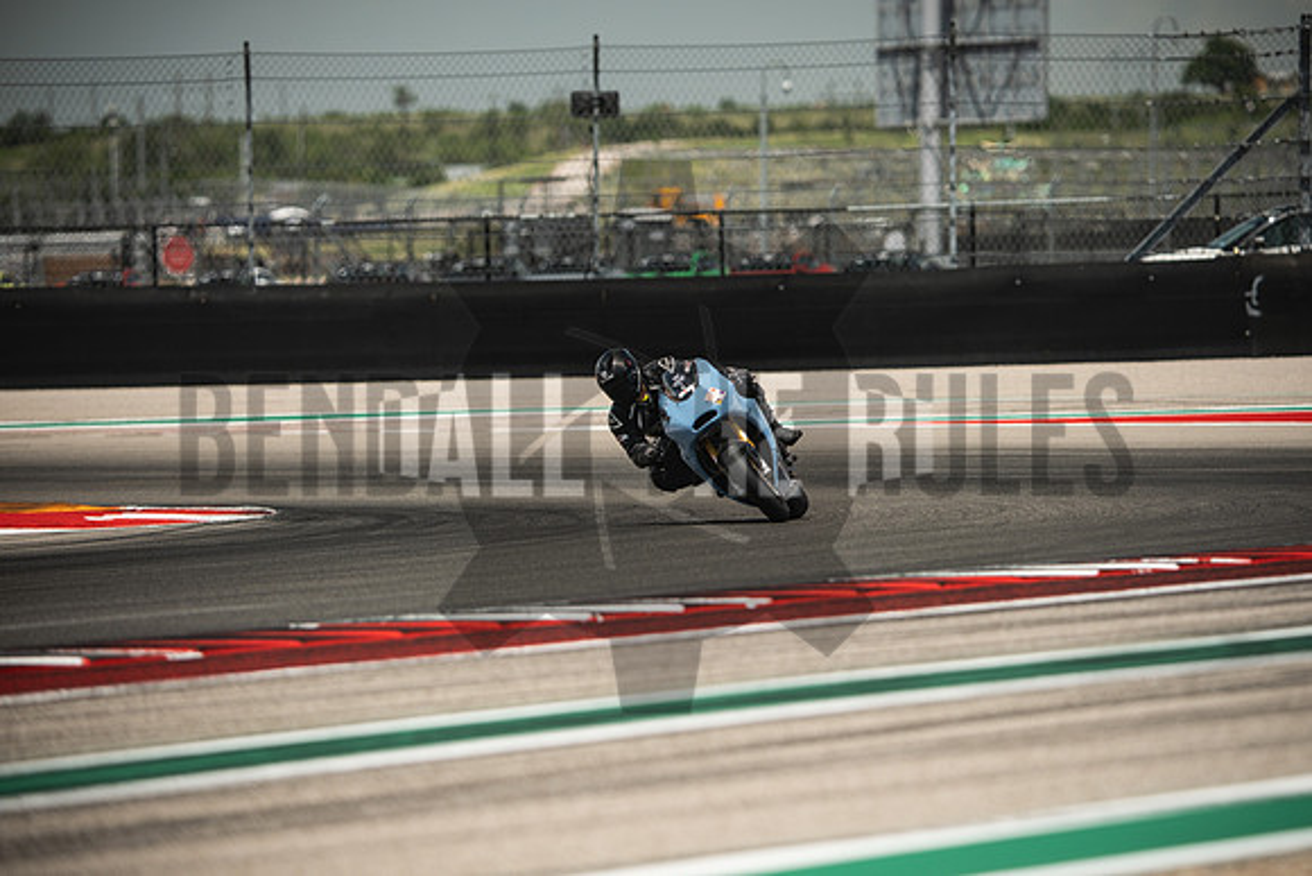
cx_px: 656
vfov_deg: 4.6
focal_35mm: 300
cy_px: 438
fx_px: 10935
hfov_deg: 6.9
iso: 160
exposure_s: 1/2000
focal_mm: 200
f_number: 2.5
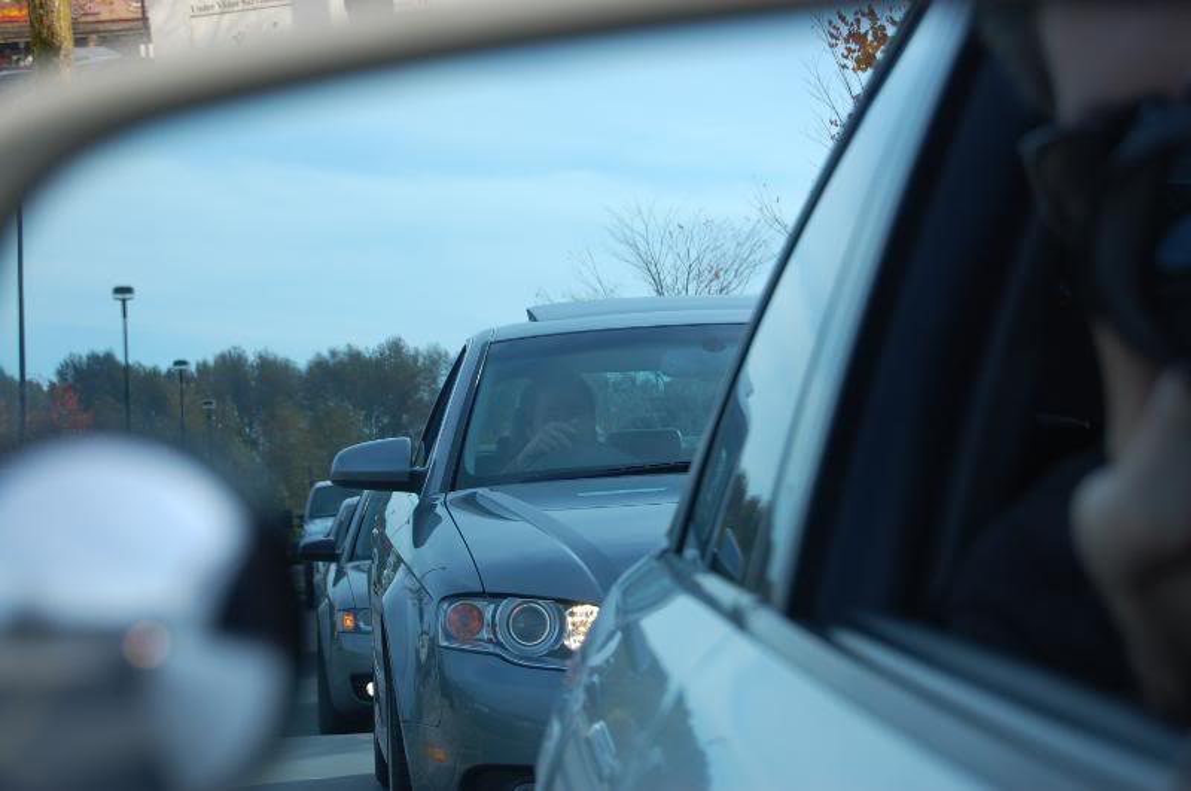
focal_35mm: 82
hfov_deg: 24.7
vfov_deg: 16.5
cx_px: 596
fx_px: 2725
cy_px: 396
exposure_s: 1/320
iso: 200
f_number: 9
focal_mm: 55
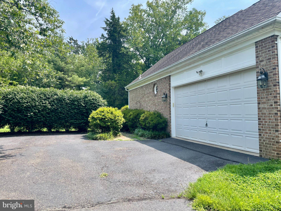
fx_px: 211
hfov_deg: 67.3
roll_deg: +0.9
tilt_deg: +4.9
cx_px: 140
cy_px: 106
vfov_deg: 53.1
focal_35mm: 26
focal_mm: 4.2
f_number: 1.6
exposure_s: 1/1453
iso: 32
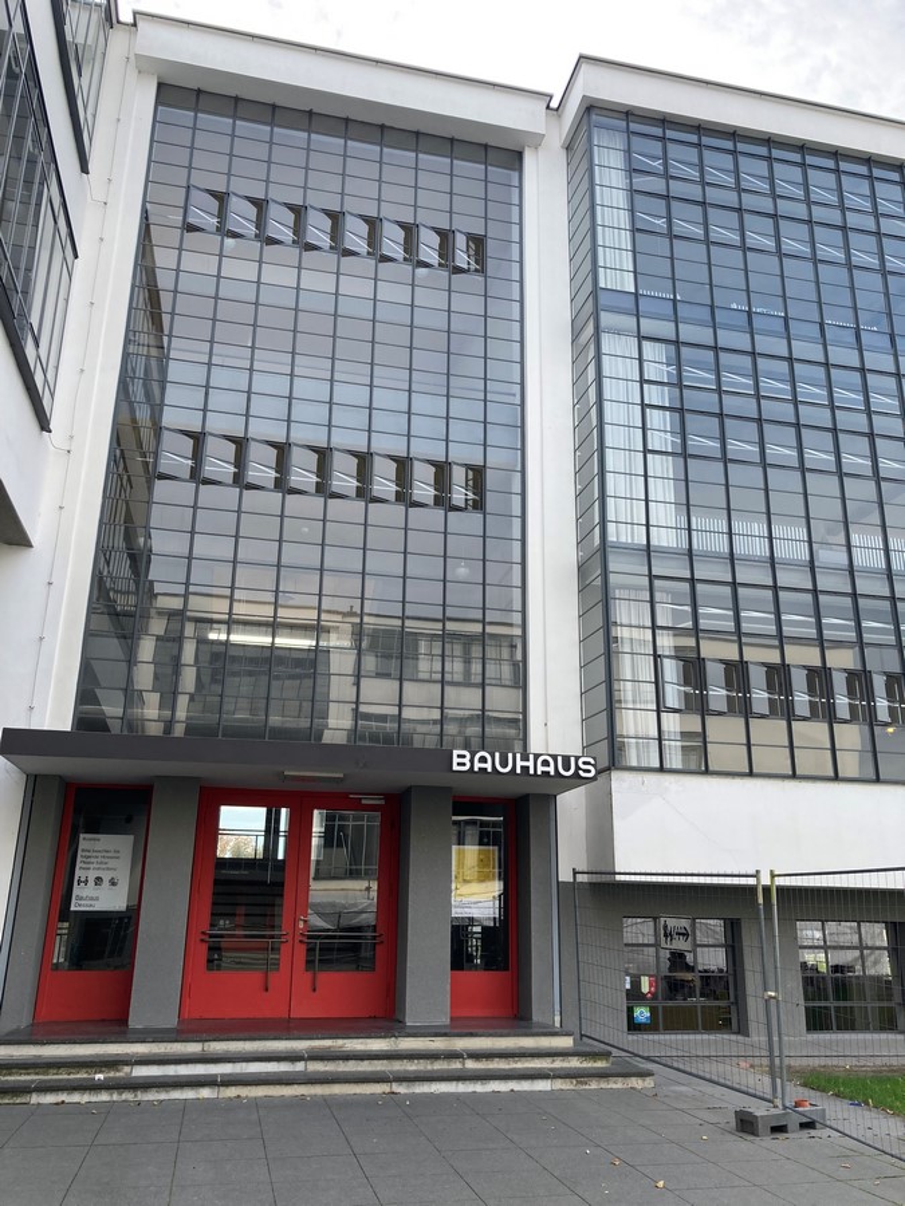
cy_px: 603
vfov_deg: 63.4
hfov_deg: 49.7
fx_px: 976
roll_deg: -0.5
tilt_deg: +19.3
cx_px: 452
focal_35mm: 28
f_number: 1.8
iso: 20
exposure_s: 1/458
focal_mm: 3.99
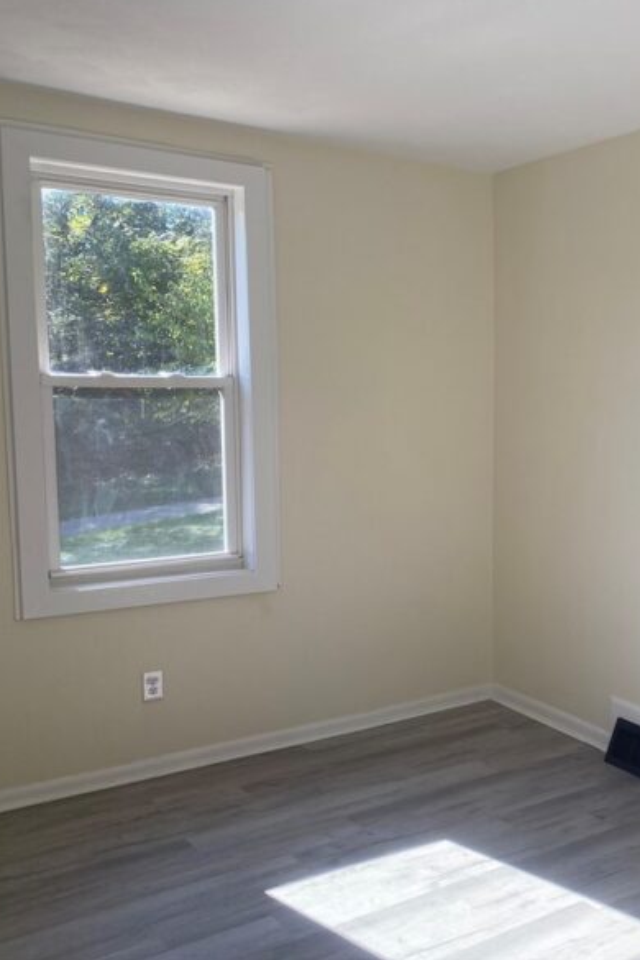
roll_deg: -1.2
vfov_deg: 51.9
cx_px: 630
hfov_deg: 33.1
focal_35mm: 37
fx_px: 987
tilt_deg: -5.3
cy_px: 471
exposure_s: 1/203
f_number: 1.8
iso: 32
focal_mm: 4.25
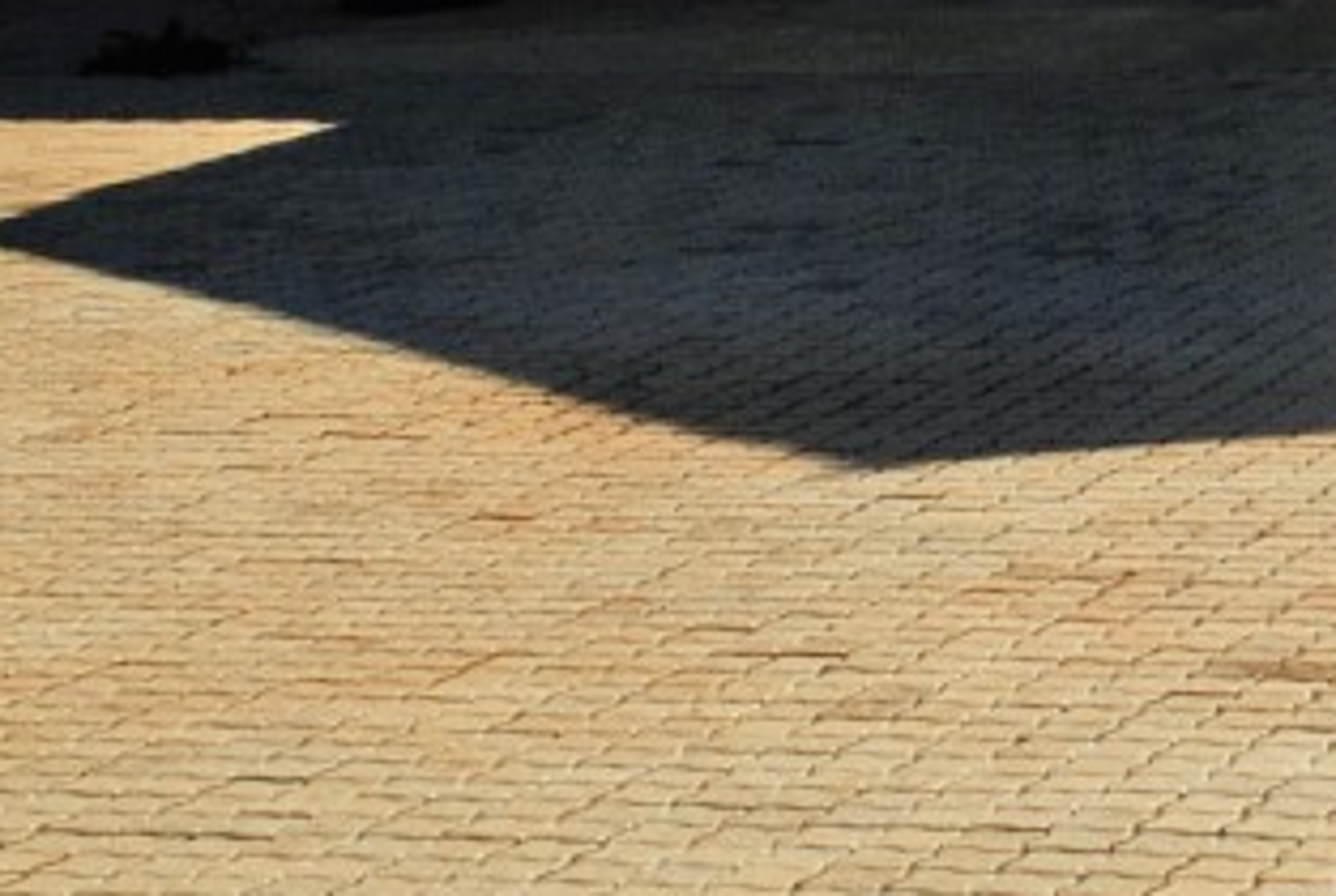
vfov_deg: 9.8
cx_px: 2380
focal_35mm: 139
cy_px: -55
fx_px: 5168
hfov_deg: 13.3
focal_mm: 18
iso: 100
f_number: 8
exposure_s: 1/250
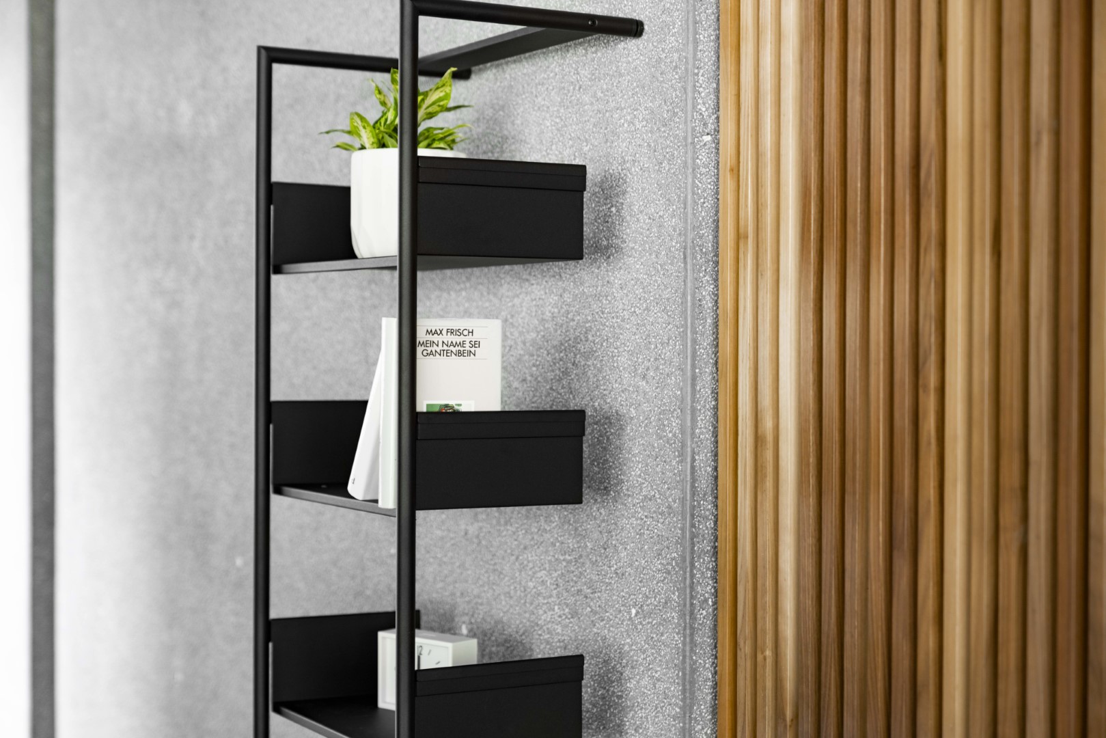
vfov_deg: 21.6
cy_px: 369
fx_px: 1936
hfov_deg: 31.9
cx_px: 553
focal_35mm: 63
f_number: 2.8
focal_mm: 63
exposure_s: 1/60
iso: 640
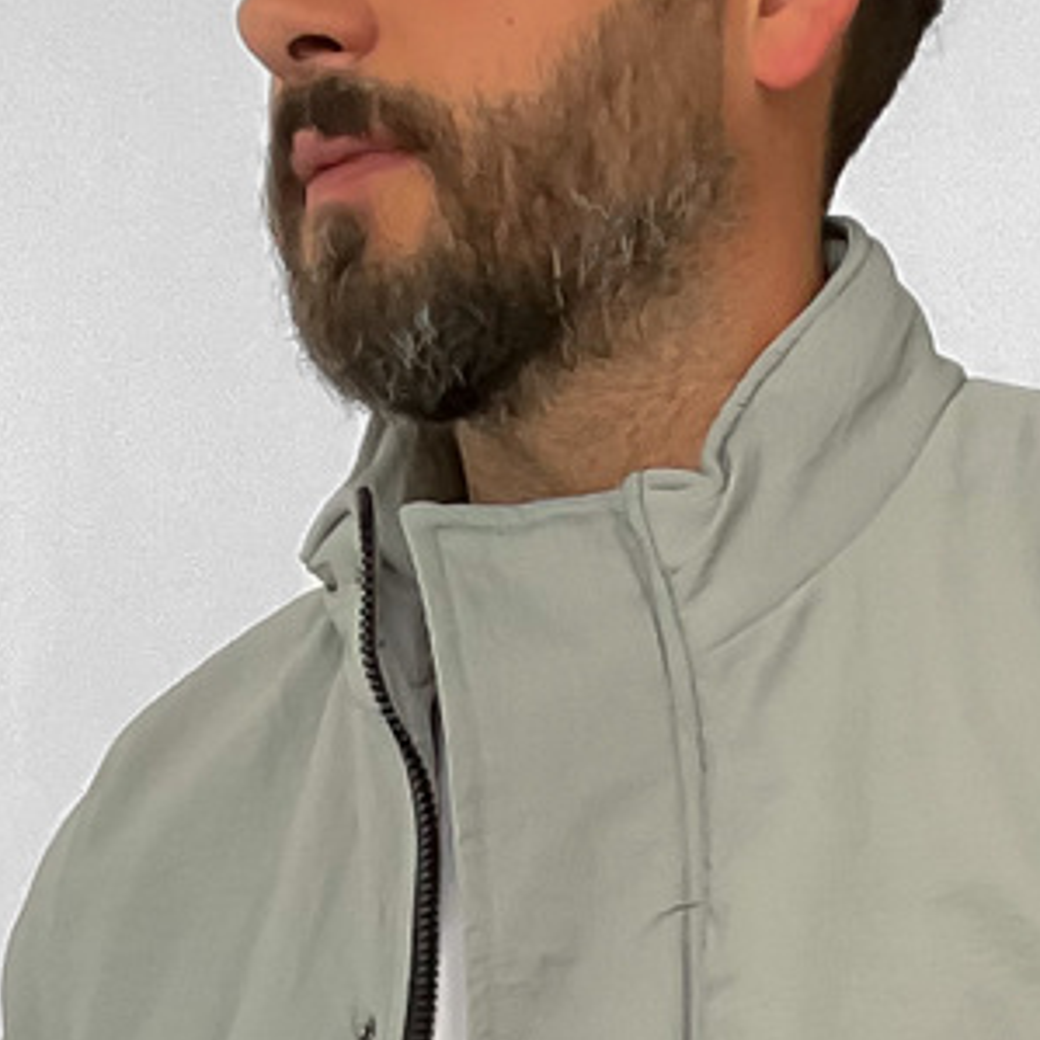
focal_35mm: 137
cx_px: 1019
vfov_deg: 10.6
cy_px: 2637
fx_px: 4657
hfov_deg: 12.6
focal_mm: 3
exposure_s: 1/120
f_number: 1.8
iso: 64
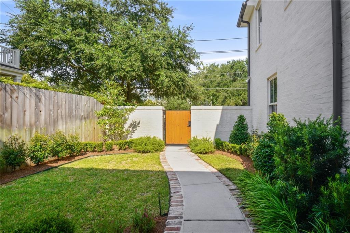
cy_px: 116
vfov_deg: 70.3
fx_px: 165
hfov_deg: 93.3
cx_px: 175
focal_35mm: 17
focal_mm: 17
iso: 400
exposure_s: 1/200
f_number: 14
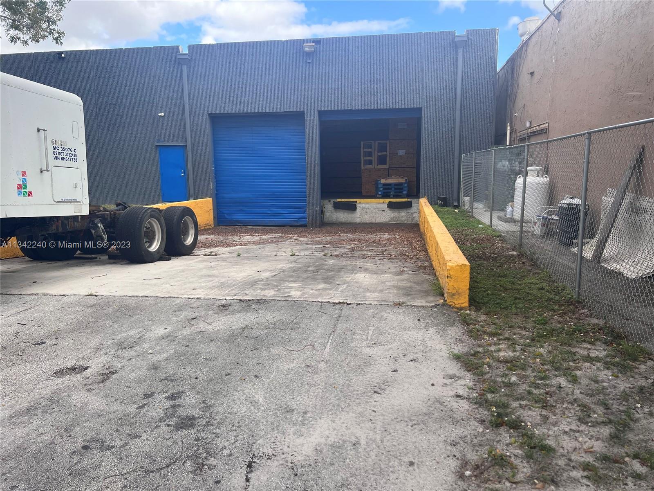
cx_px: 327
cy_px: 246
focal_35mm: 26
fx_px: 491
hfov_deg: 67.3
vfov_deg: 53.1
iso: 50
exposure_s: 1/917
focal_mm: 5.7
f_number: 1.5
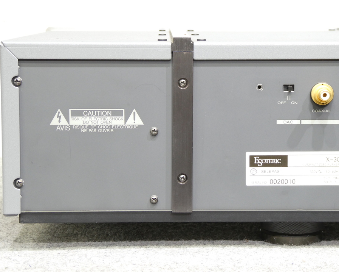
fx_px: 943
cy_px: 136
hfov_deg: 20.4
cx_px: 173
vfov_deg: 16.4
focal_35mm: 94
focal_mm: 16.1
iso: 200
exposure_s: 1/3.2
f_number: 4.9
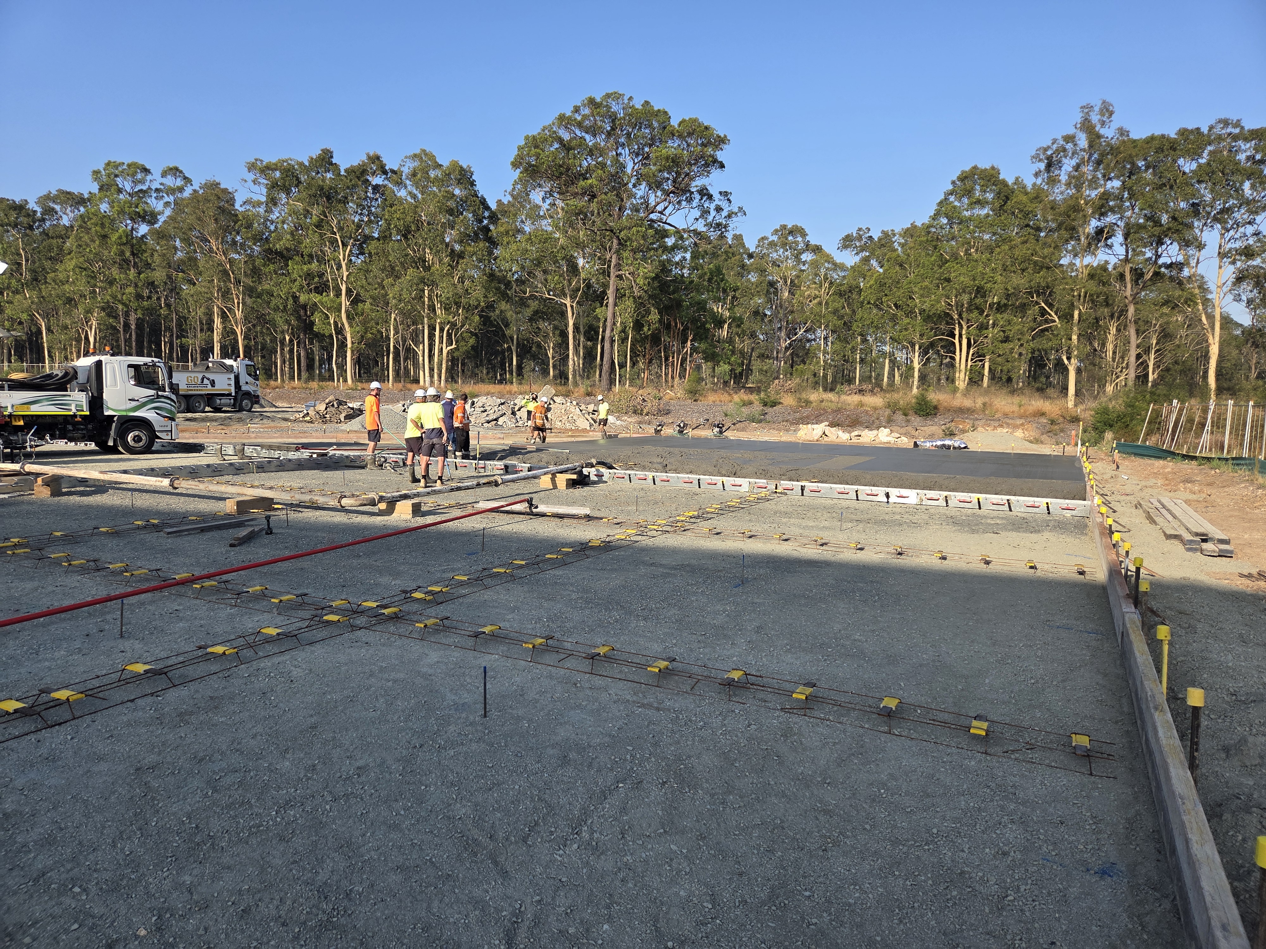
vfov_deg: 58.9
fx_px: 841
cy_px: 474
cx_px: 633
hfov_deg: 73.9
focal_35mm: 23
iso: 80
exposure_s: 1/3177
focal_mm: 5.4
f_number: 1.8
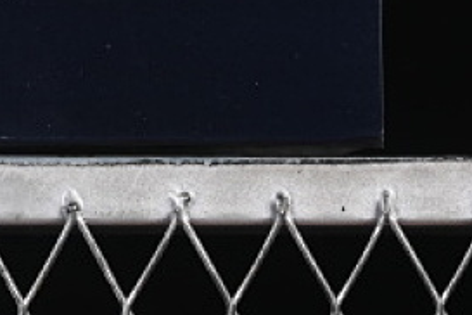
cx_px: -150
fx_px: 3894
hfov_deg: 6.9
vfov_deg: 4.6
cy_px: -232
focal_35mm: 297
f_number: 6.3
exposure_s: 1/60
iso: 160
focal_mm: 50
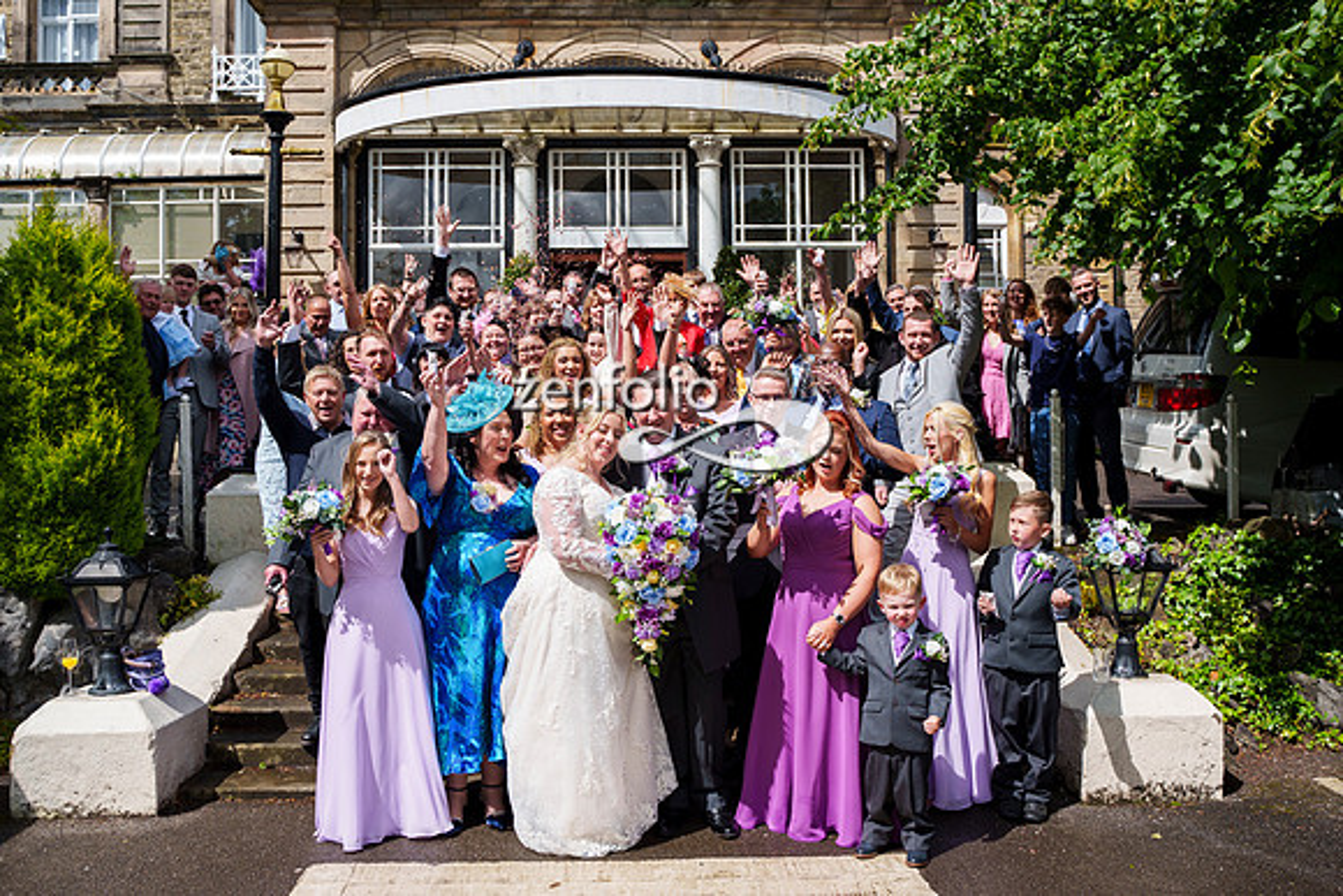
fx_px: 1168
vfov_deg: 42.0
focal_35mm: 31
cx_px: 666
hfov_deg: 59.8
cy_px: 441
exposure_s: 1/3200
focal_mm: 28
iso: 200
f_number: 3.5
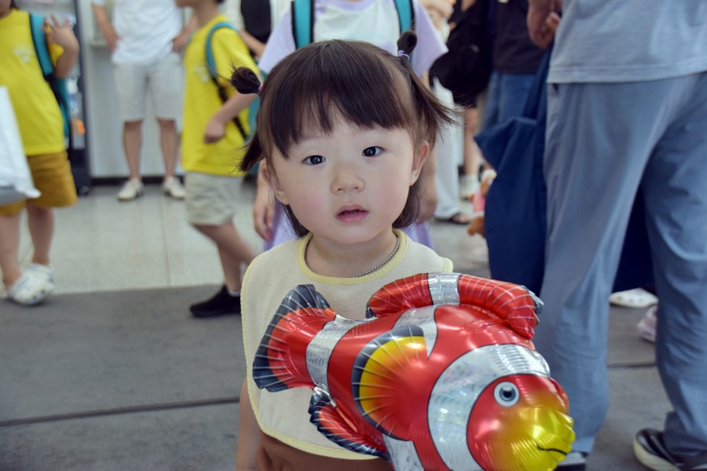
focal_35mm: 44
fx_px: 854
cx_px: 354
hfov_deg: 45.0
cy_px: 236
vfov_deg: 30.8
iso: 400
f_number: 4
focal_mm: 29
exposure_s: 1/60
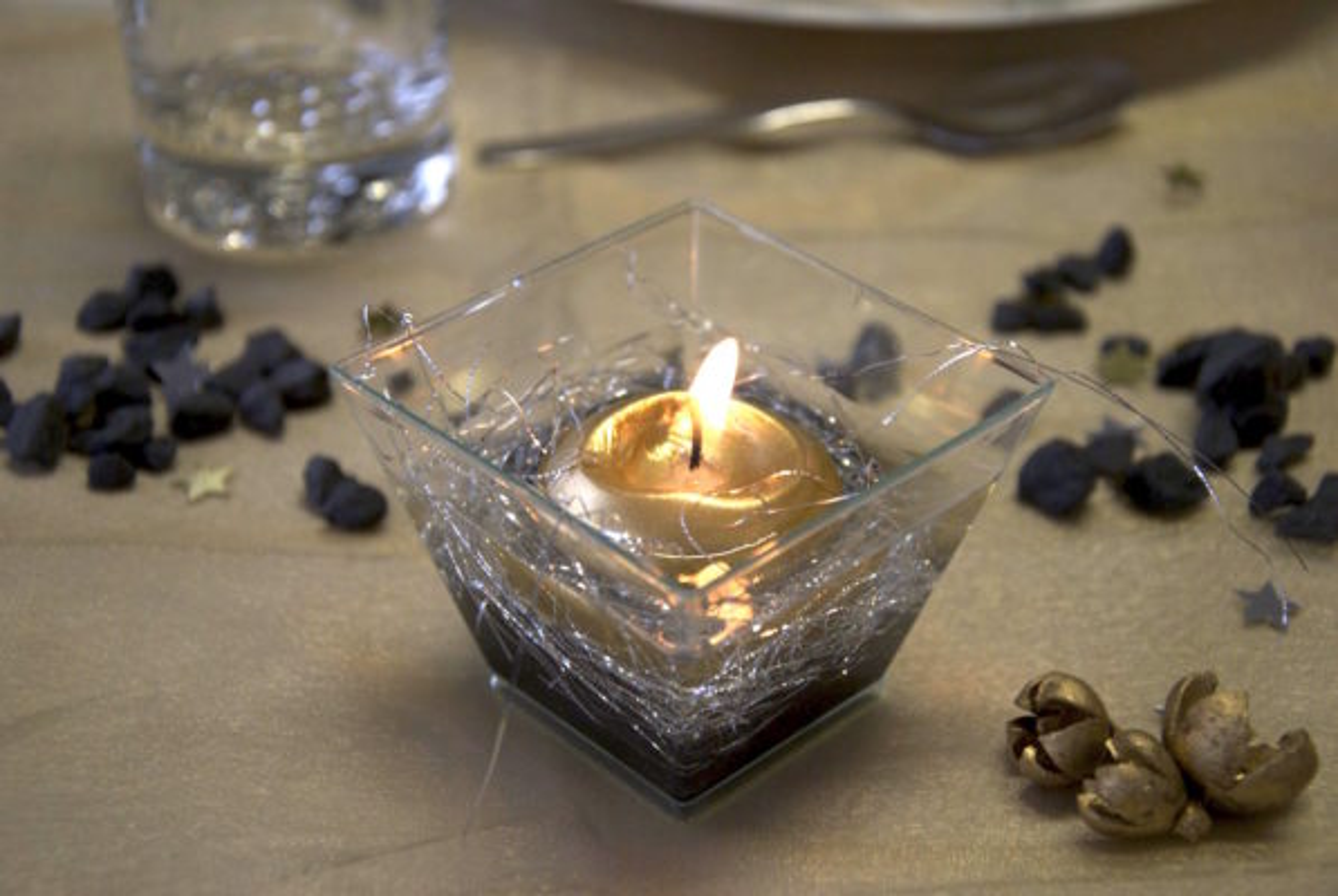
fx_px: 2792
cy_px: 448
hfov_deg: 27.0
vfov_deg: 18.2
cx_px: 669
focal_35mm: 75
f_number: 5
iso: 200
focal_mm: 50
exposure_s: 1/100
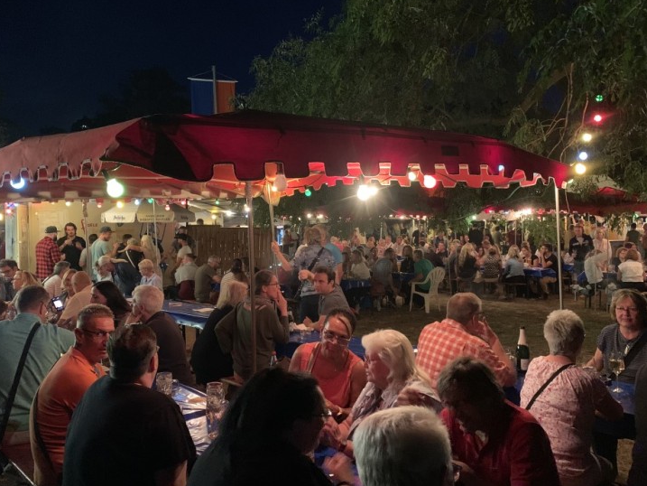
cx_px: 311
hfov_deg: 61.6
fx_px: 542
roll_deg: +0.3
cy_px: 230
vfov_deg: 48.2
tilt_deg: -0.2
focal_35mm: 29
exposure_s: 1/25
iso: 640
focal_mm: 4.25
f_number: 1.8
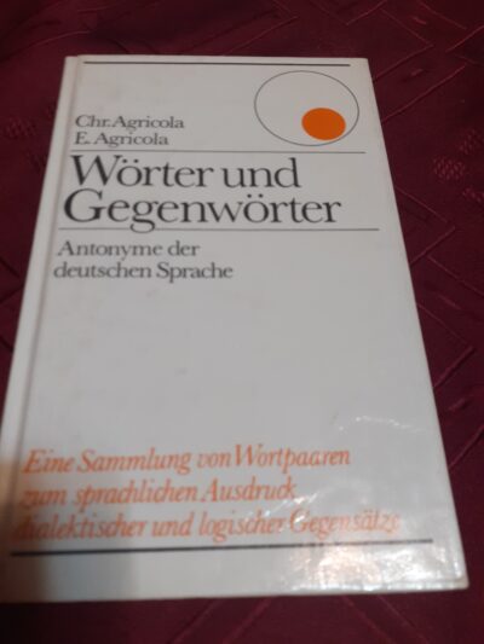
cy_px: 322
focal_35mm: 27
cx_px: 242
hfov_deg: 51.4
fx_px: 503
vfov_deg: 65.3
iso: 100
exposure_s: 1/50
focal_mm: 3.6
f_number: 1.9
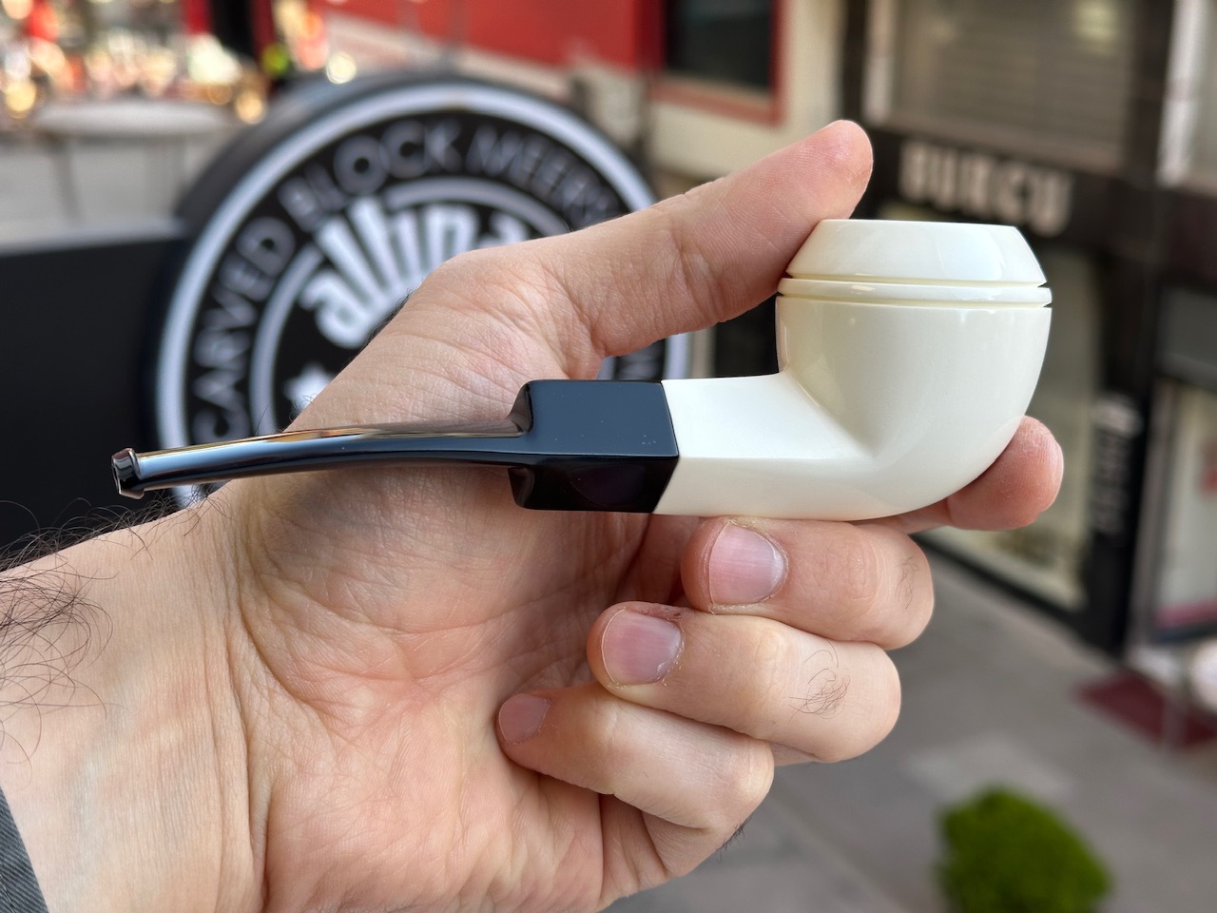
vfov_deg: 30.3
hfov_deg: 39.7
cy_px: 456
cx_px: 608
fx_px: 1688
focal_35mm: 48
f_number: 1.78
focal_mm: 6.86
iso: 64
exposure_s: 1/303
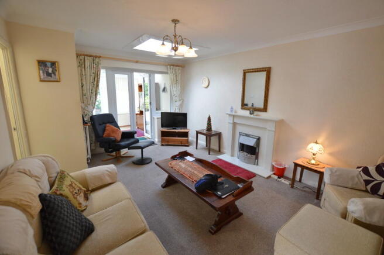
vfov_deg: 77.2
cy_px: 128
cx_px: 192
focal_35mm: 15
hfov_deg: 100.4
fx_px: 160
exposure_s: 1/60
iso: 400
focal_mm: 10
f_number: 4
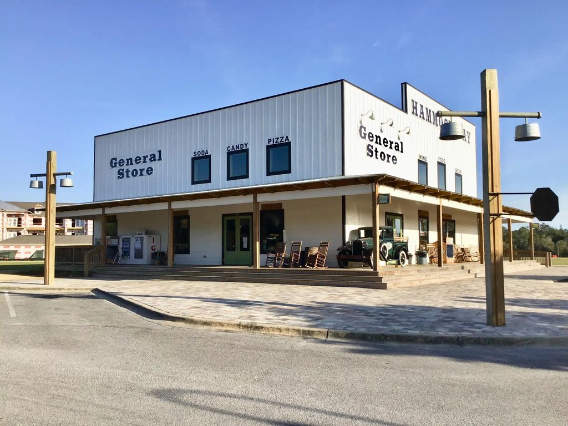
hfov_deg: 58.4
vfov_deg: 45.4
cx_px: 284
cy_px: 213
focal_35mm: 31
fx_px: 509
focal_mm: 3.3
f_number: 2.4
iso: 25
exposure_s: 1/1164
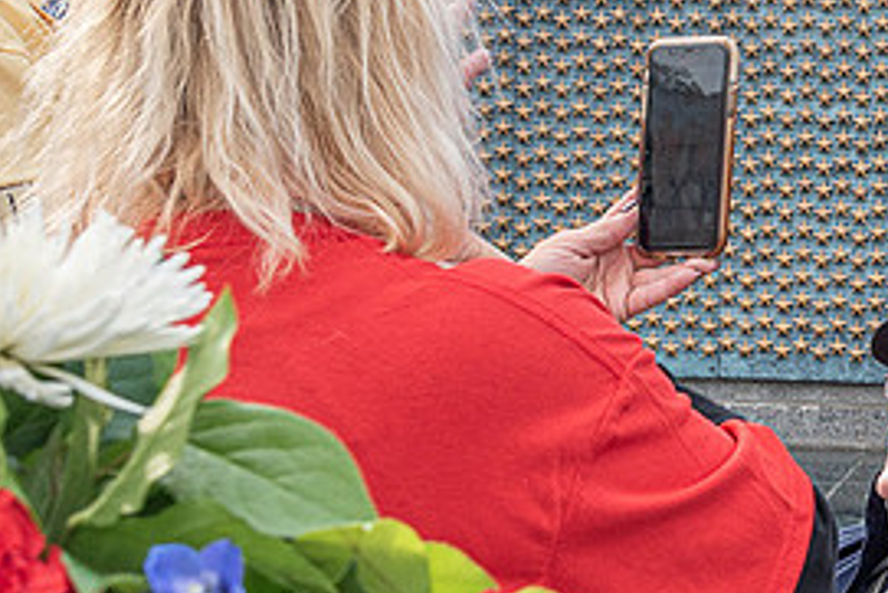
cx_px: 1048
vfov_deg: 13.7
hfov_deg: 19.3
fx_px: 2468
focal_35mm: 100
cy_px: 331
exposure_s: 1/320
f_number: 9
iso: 500
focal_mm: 35
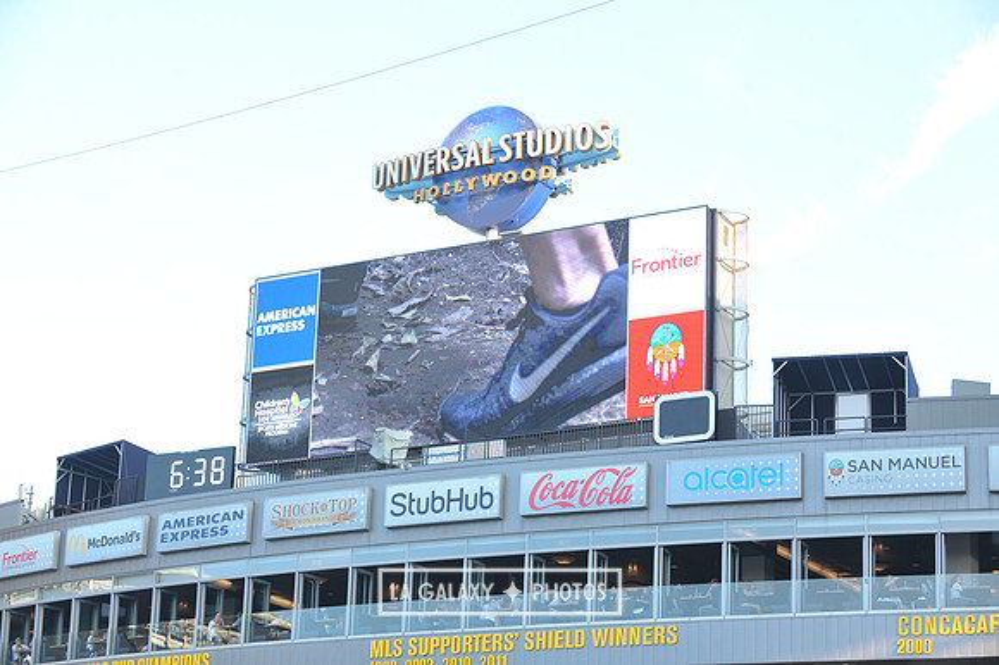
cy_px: 332
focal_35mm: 86
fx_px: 2385
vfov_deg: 15.9
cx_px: 500
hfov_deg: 23.7
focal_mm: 86
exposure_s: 1/160
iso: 400
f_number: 6.3
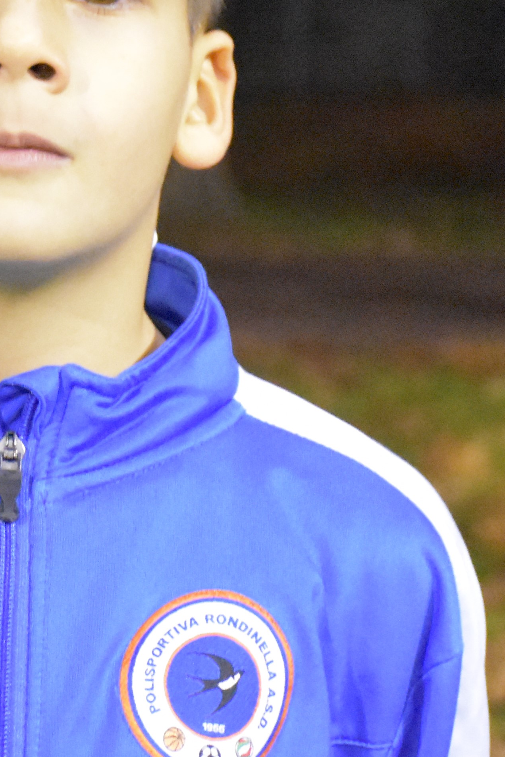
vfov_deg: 13.6
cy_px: 241
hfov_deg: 9.0
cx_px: 18
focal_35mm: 151
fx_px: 3176
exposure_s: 1/40
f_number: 4.5
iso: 12800
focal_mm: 48
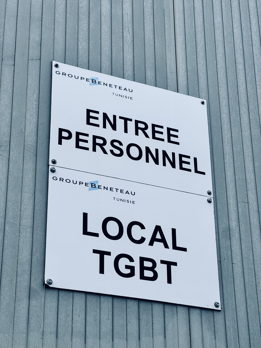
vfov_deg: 25.3
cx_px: 130
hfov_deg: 19.1
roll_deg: +1.3
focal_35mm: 77
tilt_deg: +27.0
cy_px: 174
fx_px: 774
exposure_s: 1/219
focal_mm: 9
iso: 25
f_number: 2.8
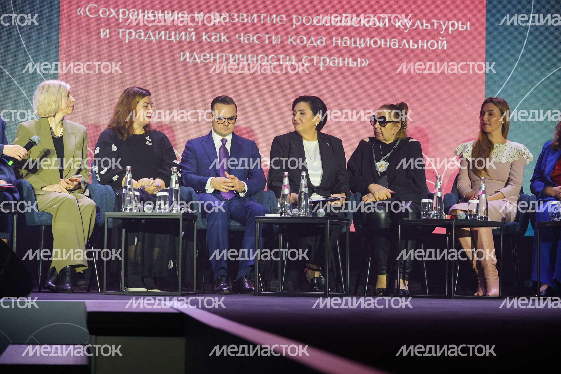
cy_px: 187
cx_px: 280
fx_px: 1605
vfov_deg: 13.3
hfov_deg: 19.8
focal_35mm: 103
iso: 1600
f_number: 4.5
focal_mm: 103
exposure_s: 1/400
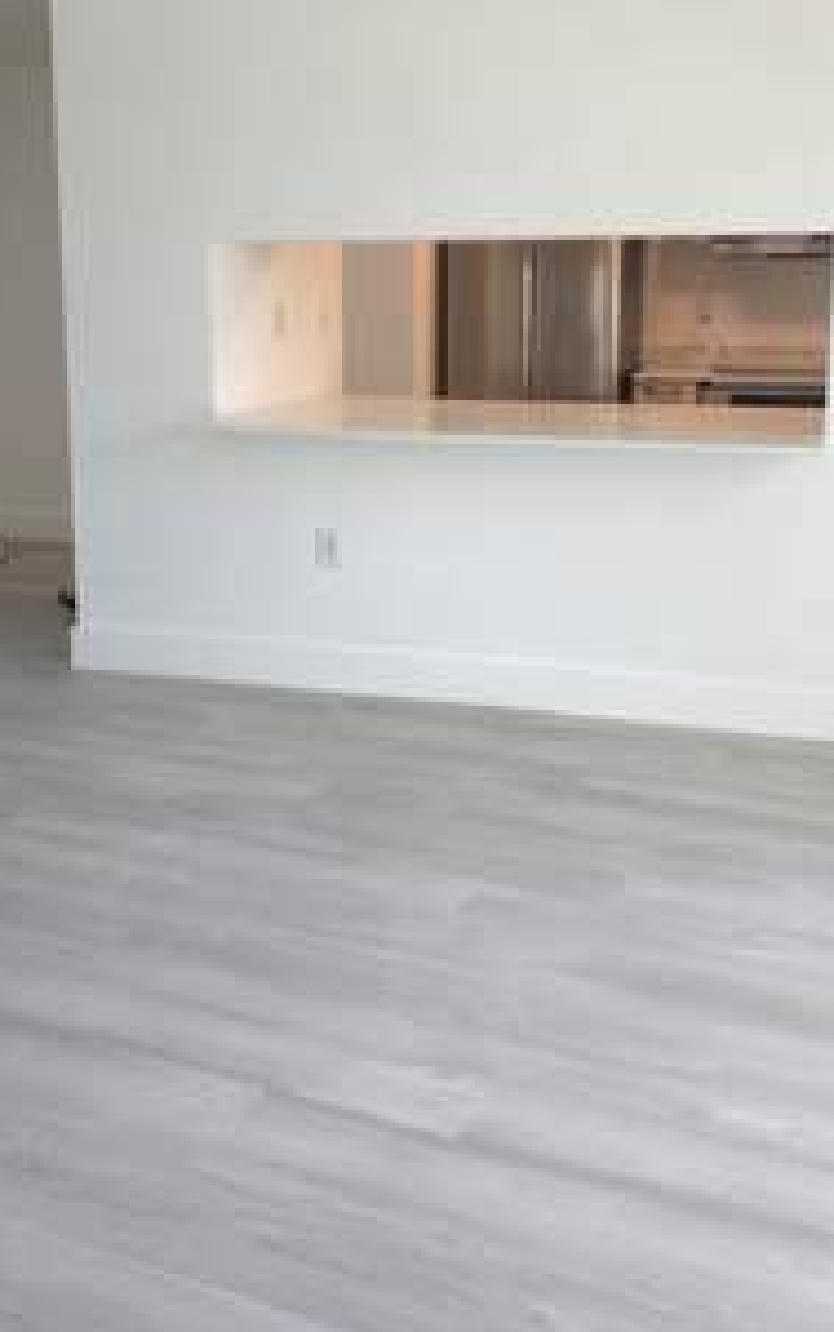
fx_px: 1416
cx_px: 413
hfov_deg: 32.8
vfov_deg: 50.1
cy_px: 546
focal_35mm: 39
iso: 40
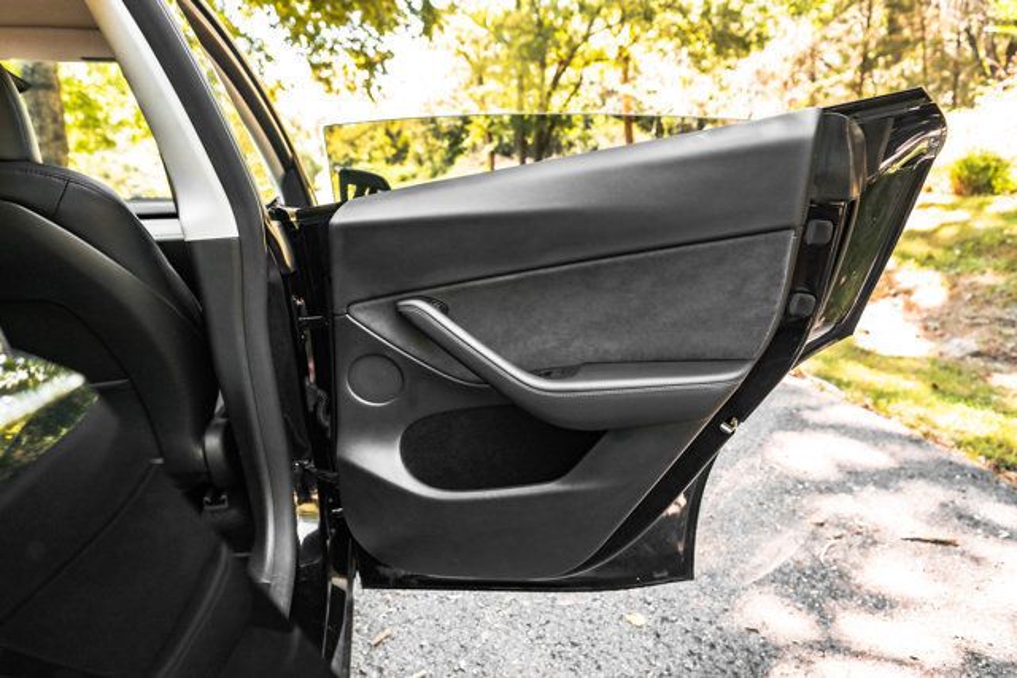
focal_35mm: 24
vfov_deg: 53.2
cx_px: 508
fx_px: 678
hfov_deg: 73.7
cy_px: 339
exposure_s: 1/320
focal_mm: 24
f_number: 4
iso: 1600
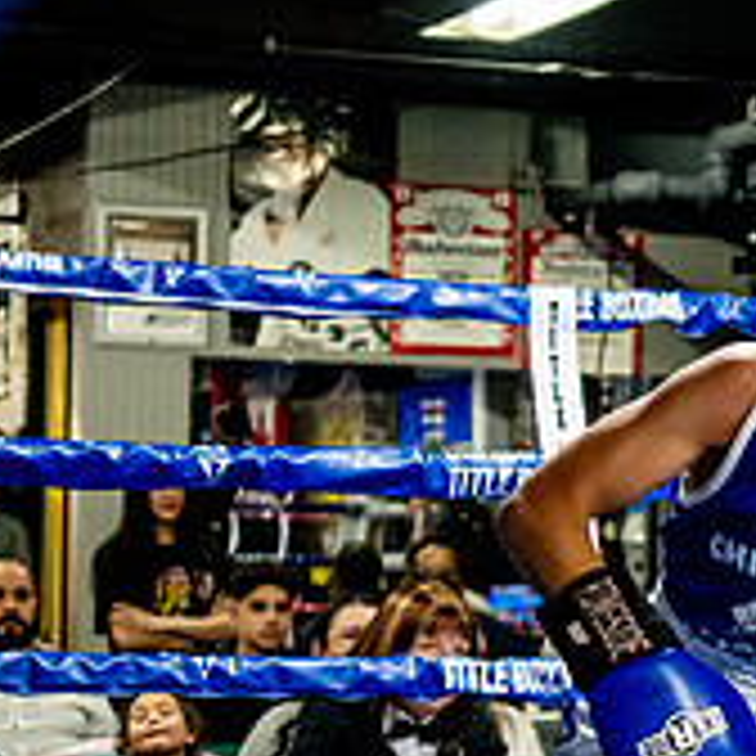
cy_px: 592
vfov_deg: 11.4
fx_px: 3780
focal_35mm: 153
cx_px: 1202
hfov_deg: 10.9
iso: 5000
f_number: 2.8
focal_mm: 35
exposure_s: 1/800
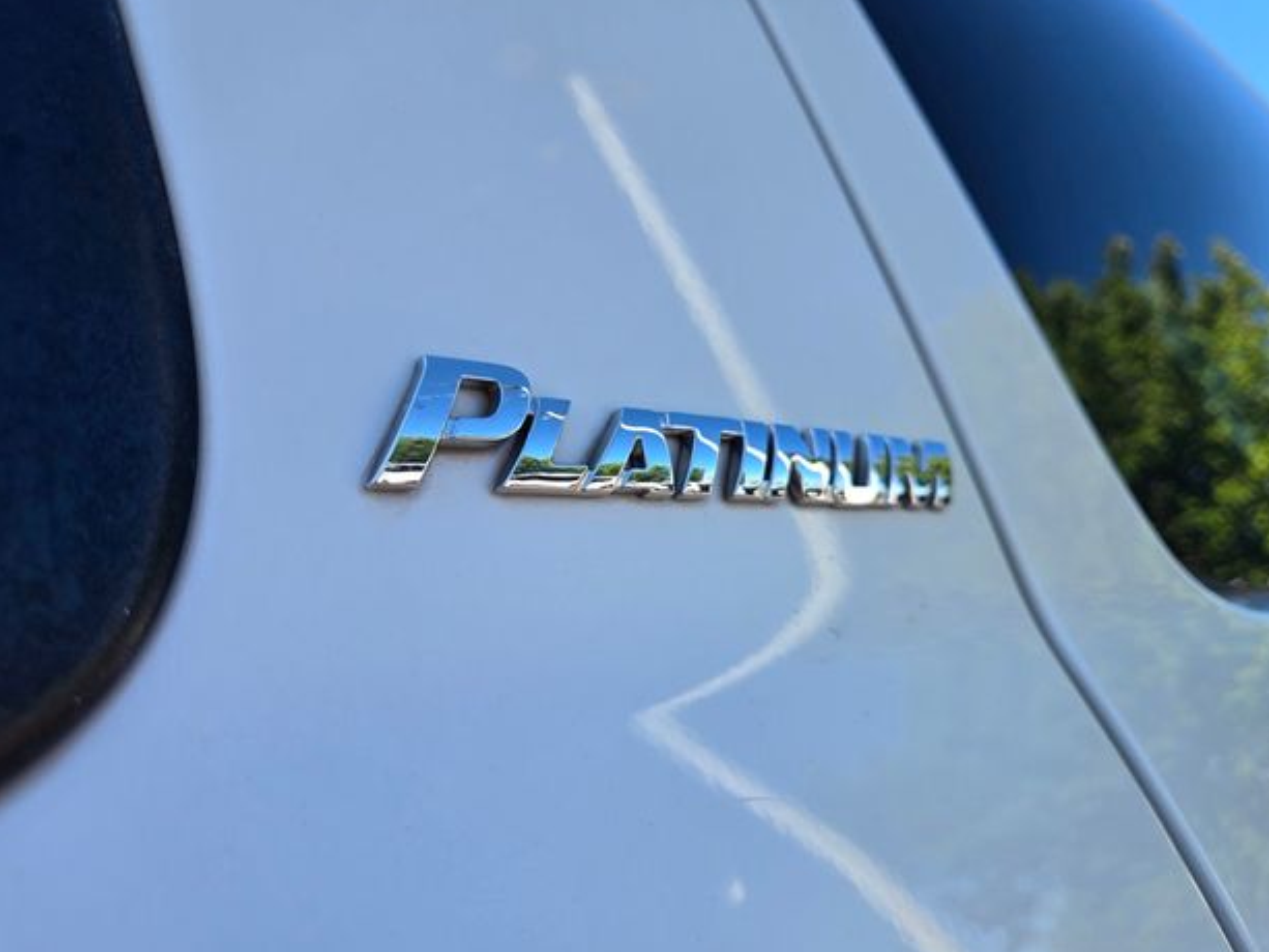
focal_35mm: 24
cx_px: 621
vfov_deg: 56.8
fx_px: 880
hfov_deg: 71.6
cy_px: 478
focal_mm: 5.4
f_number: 1.8
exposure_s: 1/501
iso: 25
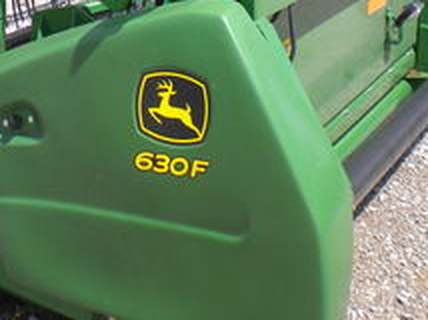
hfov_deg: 21.9
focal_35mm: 89
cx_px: 112
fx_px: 1099
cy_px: -14
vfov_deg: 16.2
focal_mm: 6.3
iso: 80
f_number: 4.6
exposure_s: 1/557
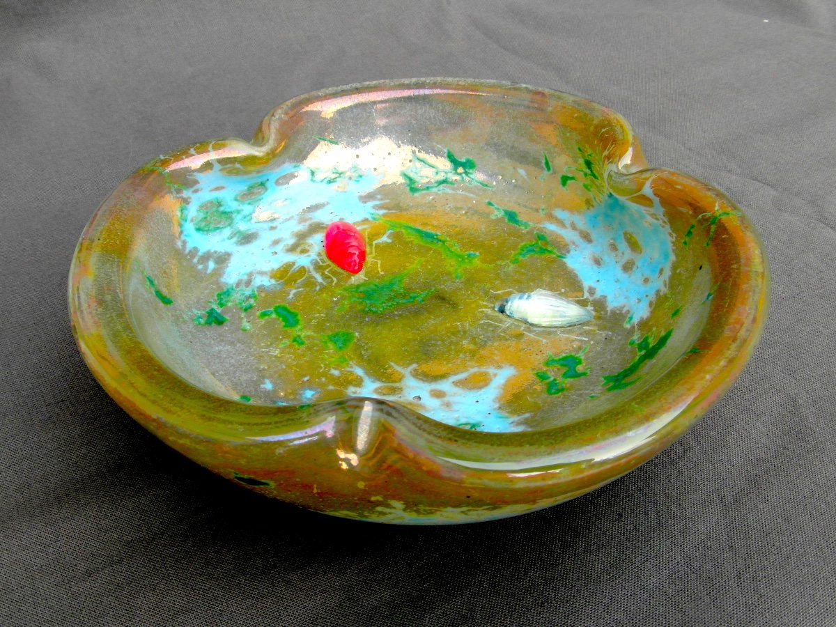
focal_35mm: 32
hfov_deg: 56.8
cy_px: 314
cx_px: 418
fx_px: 773
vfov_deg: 44.2
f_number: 5.6
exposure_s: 1/60
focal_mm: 5.3
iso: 80
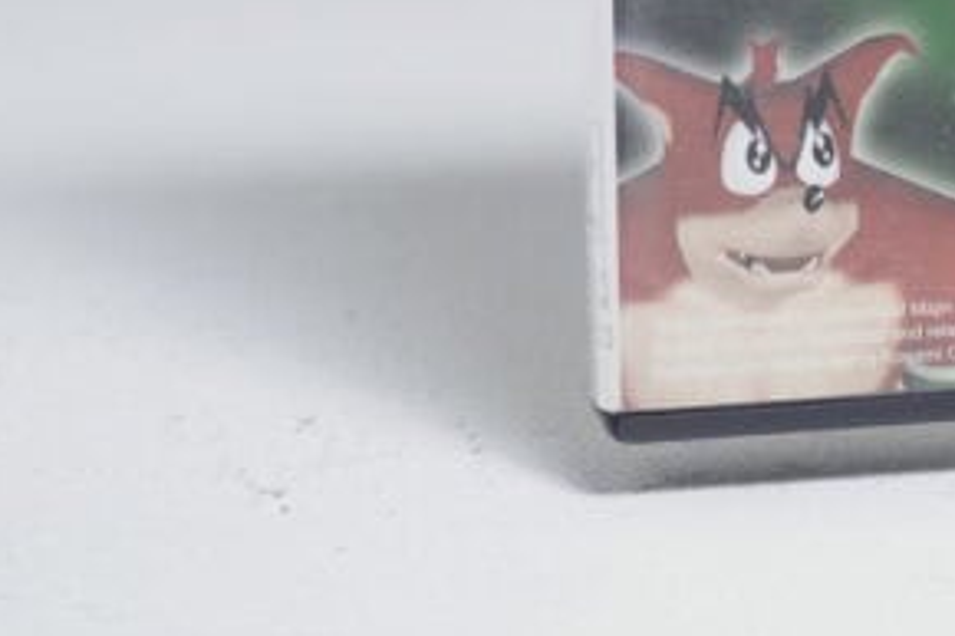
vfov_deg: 8.8
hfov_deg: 13.3
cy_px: -560
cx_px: 1218
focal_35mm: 149
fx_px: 3950
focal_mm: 36
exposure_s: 1/25
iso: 640
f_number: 5.6
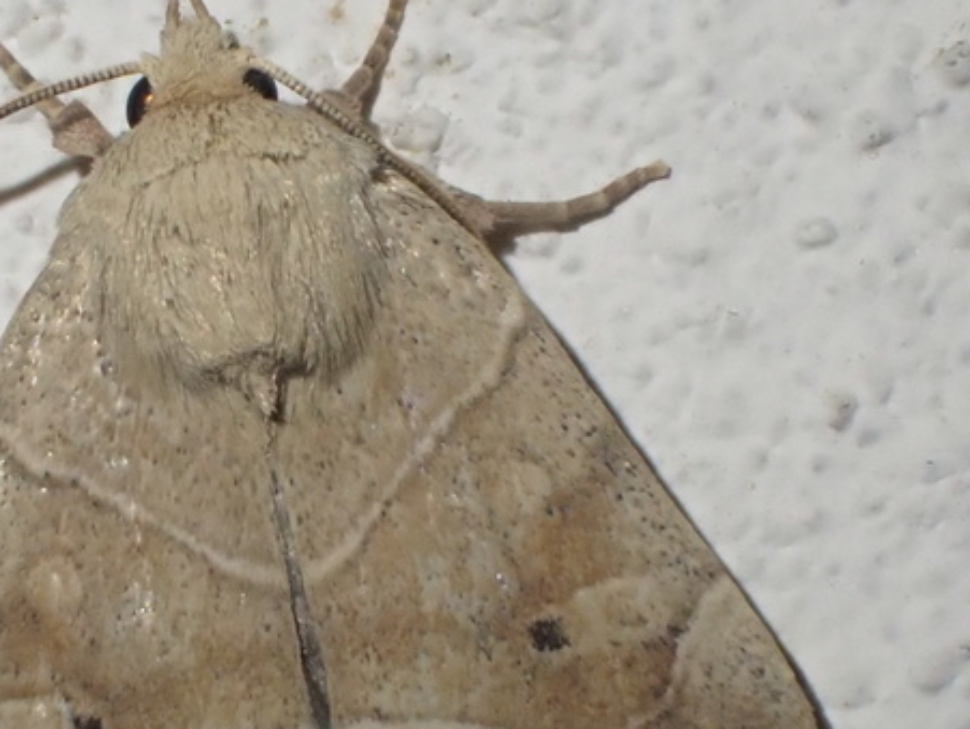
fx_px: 5300
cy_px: 546
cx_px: 268
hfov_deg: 10.4
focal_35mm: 189
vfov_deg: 7.9
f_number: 6.3
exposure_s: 1/100
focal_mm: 18
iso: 1000
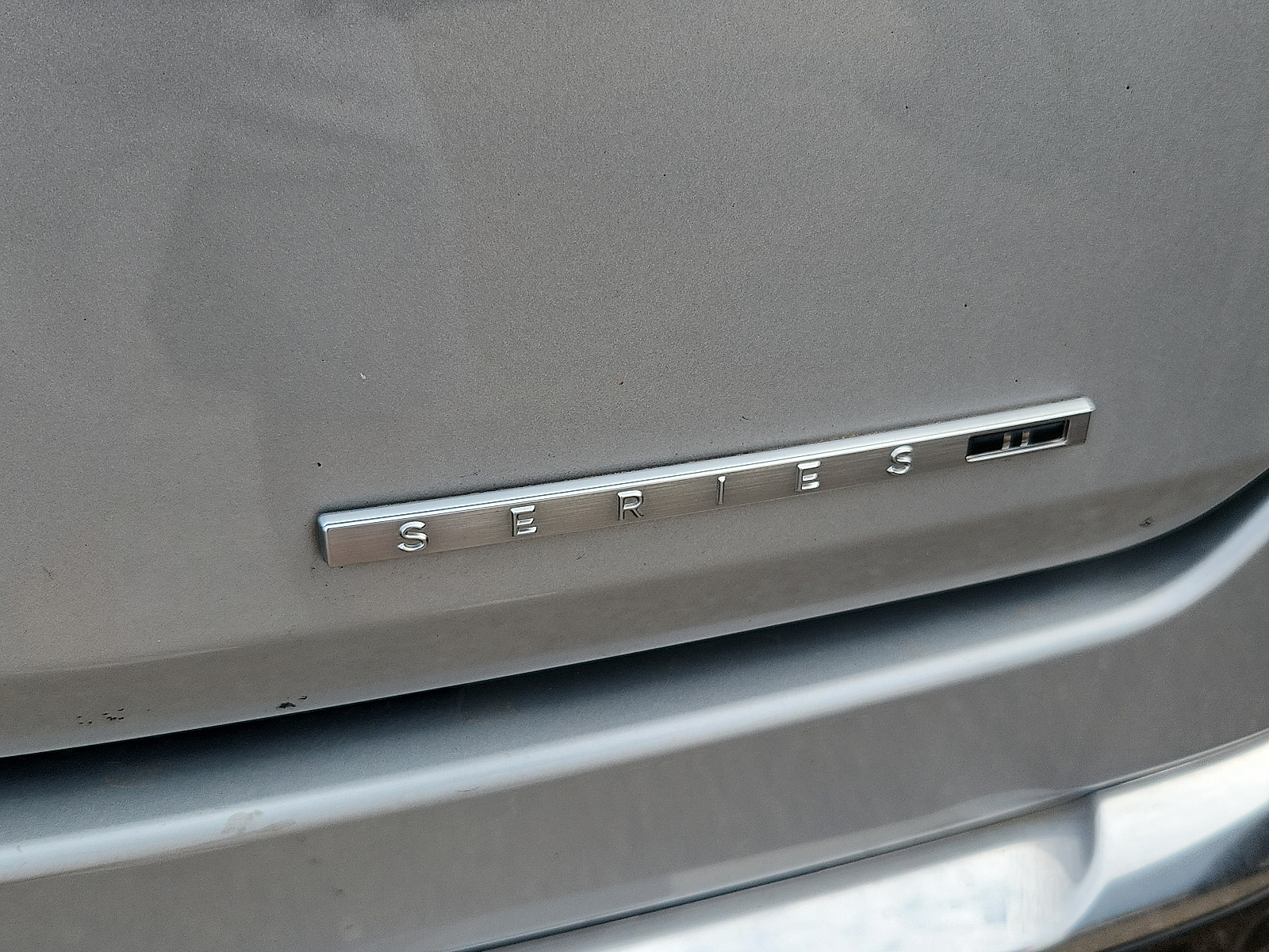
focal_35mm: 23
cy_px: 476
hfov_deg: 73.9
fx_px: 843
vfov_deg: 58.9
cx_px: 634
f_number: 1.8
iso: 50
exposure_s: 1/417
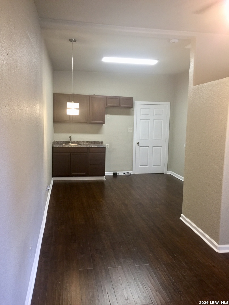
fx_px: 256
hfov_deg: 48.2
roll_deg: -1.4
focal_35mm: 29
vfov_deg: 61.7
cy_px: 152
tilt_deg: -6.2
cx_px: 114
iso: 50
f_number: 2.2
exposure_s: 1/15
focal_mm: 4.15
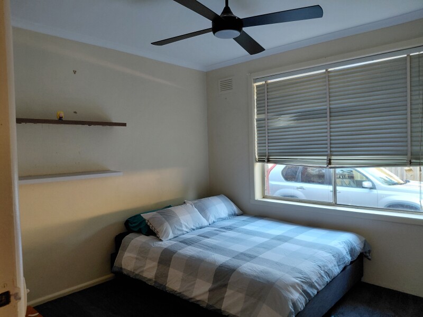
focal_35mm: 25
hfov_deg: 69.4
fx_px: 305
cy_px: 158
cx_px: 212
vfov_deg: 54.9
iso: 250
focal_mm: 4.69
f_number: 1.8
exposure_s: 1/120
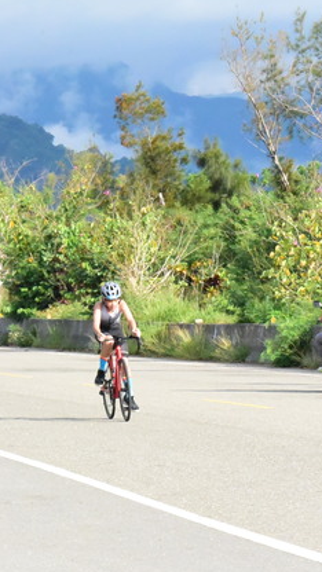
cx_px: 107
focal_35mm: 240
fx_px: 3643
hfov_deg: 5.1
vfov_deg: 9.0
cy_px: 309
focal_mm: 122
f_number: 16
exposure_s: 1/4000
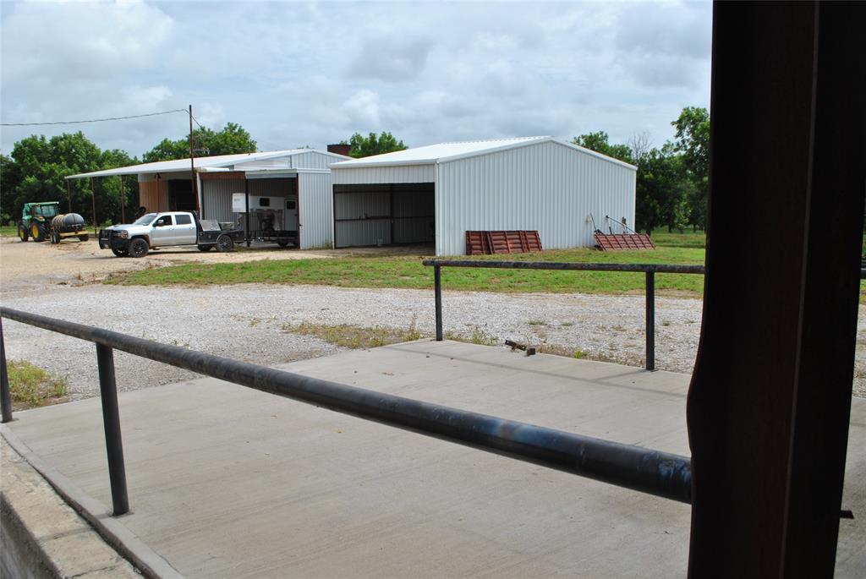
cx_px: 433
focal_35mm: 30
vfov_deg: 43.7
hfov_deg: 61.9
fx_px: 722
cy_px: 290
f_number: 9
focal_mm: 20
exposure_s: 1/320
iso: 100
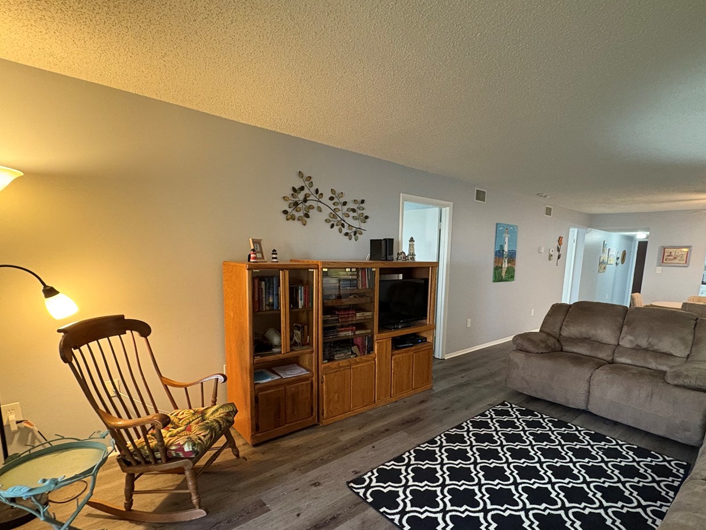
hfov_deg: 87.3
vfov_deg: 70.9
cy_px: 318
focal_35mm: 18
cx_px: 401
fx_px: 367
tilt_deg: -9.8
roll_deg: -0.9
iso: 640
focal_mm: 2.22
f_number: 2.2
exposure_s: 1/40
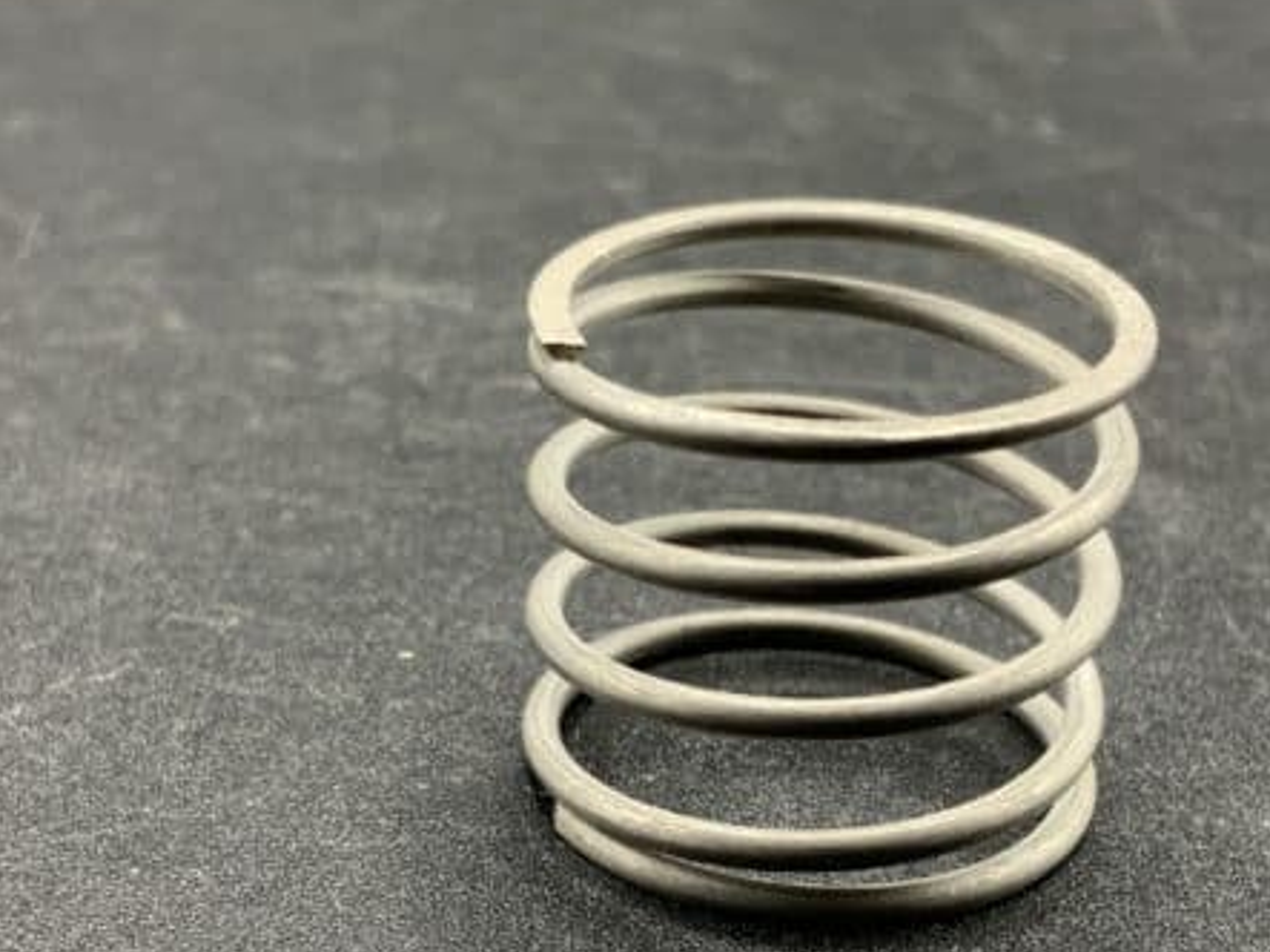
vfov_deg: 21.8
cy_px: 648
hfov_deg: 29.0
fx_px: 2457
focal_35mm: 67
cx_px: 634
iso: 64
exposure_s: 1/120
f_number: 1.8
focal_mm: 3
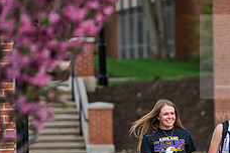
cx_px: 169
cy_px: 136
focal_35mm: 495
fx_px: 3162
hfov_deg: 4.2
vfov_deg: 2.8
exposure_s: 1/800
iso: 200
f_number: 3.2
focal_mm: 195
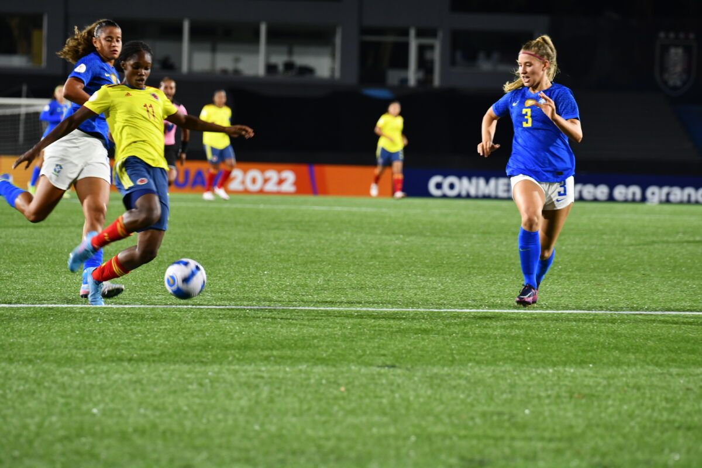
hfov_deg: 10.2
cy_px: 234
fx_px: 3939
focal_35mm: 202
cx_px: 351
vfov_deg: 6.8
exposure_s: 1/250
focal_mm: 135
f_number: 2.8
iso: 1000
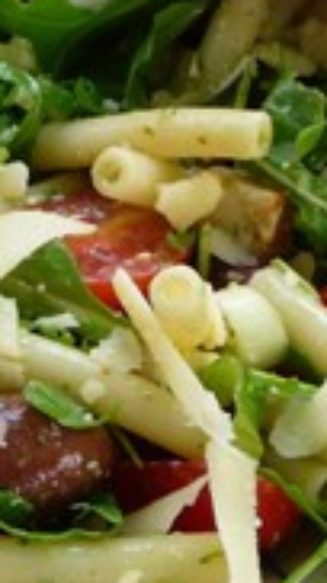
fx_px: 2551
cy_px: 167
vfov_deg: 13.0
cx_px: -54
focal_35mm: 165
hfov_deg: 7.3
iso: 100
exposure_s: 1/50
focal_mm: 7.1
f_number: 4
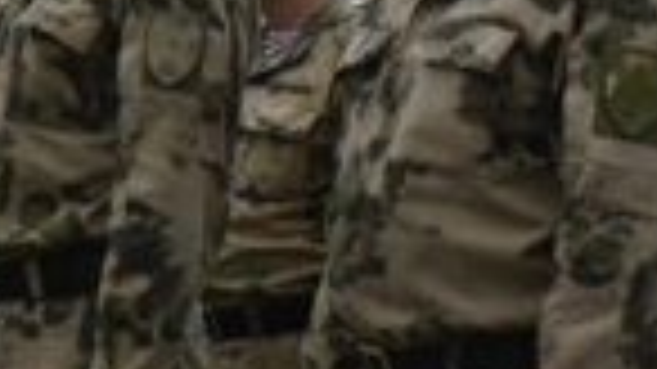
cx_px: -536
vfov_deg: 6.2
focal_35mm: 194
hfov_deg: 10.4
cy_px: 117
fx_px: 3378
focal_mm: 24
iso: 720
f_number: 8
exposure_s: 1/500
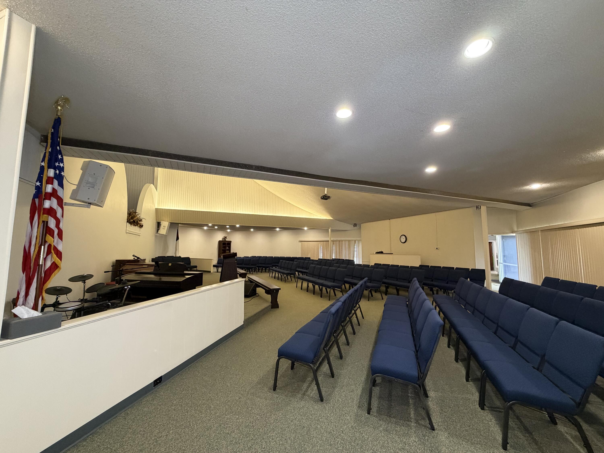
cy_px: 226
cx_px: 302
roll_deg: -0.2
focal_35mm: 14
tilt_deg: +4.9
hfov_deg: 102.1
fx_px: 244
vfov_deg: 85.7
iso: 320
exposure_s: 1/60
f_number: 2.2
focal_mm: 2.22
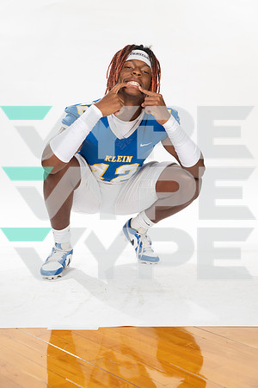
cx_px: 129
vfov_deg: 28.8
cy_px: 194
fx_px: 752
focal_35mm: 70
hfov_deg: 19.5
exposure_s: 1/320
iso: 800
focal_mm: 70
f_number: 7.1
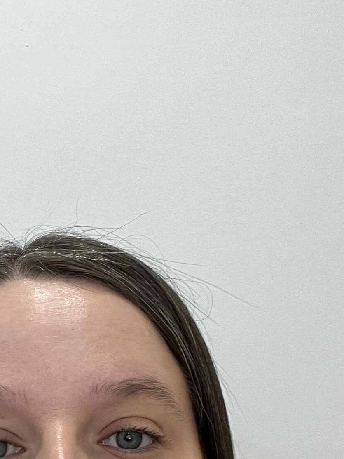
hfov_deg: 21.1
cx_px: 84
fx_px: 914
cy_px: 520
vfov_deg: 25.8
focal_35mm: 69
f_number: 2.2
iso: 100
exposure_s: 1/50
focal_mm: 2.71
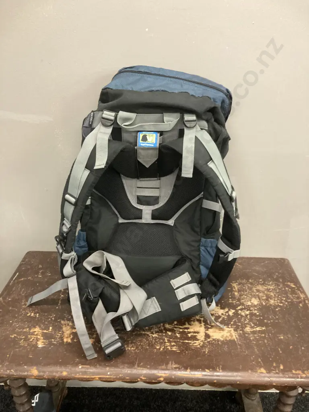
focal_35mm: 28
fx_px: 333
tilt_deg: -25.6
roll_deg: -1.3
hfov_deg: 49.7
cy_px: 206
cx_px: 154
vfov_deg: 63.4
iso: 320
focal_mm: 3.99
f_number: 1.8
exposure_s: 1/50
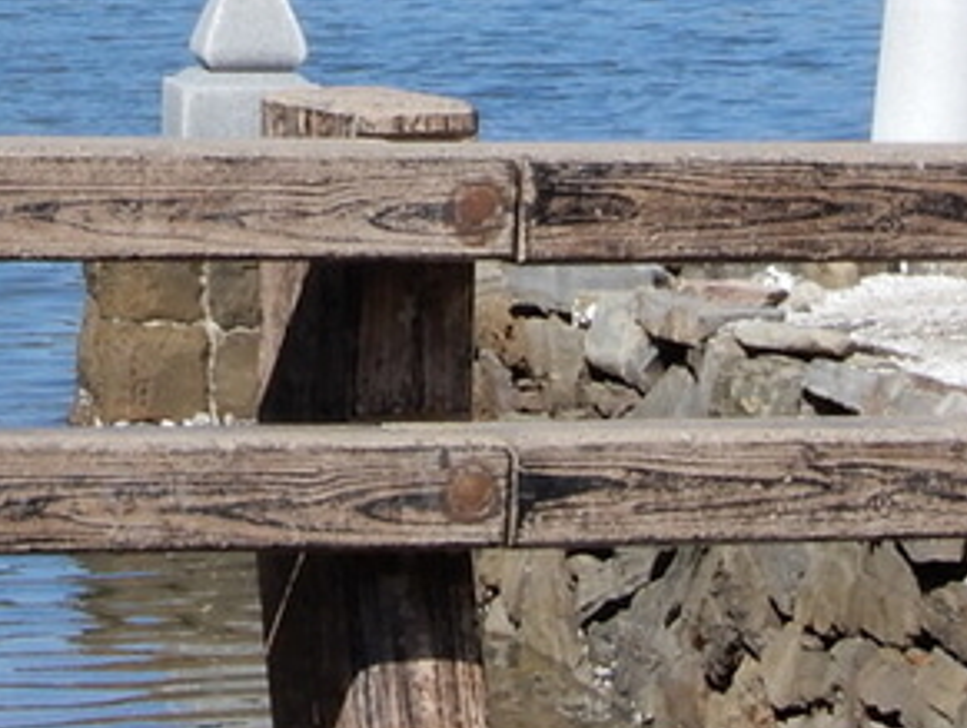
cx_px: 80
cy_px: -675
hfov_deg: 6.2
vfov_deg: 4.6
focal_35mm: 317
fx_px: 8866
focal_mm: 13.7
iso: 80
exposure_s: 1/200
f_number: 8
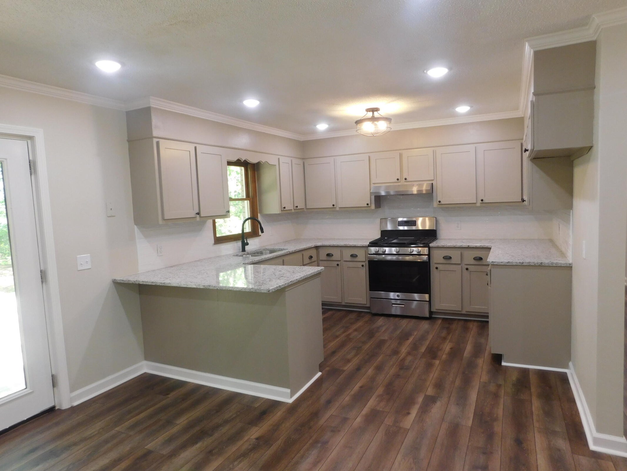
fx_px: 417
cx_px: 314
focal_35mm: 23
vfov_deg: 58.9
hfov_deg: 73.9
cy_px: 236
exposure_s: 1/30
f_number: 3
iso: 140
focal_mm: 4
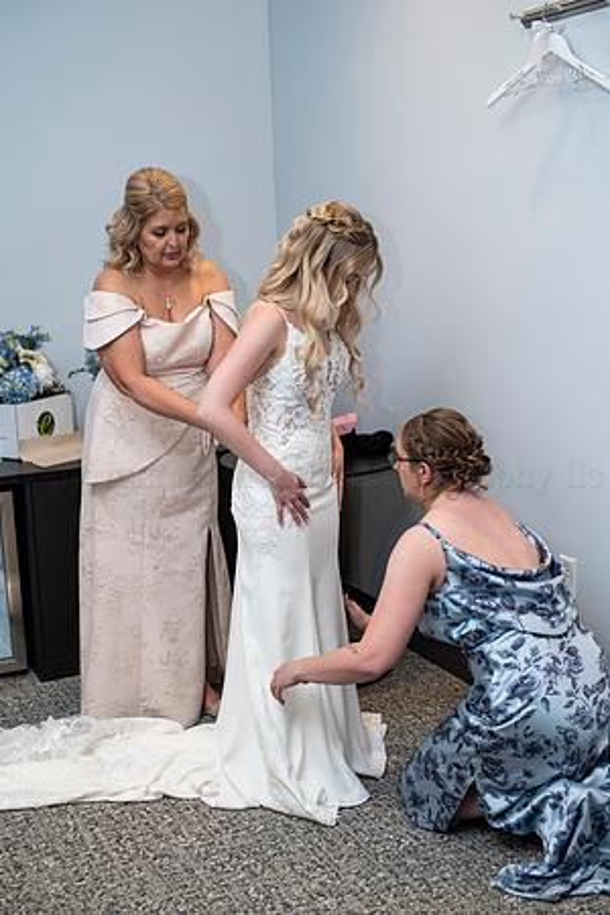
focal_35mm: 45
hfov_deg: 29.9
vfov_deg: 43.6
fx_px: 1144
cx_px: 305
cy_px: 458
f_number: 2.8
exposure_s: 1/125
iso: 320
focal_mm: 45
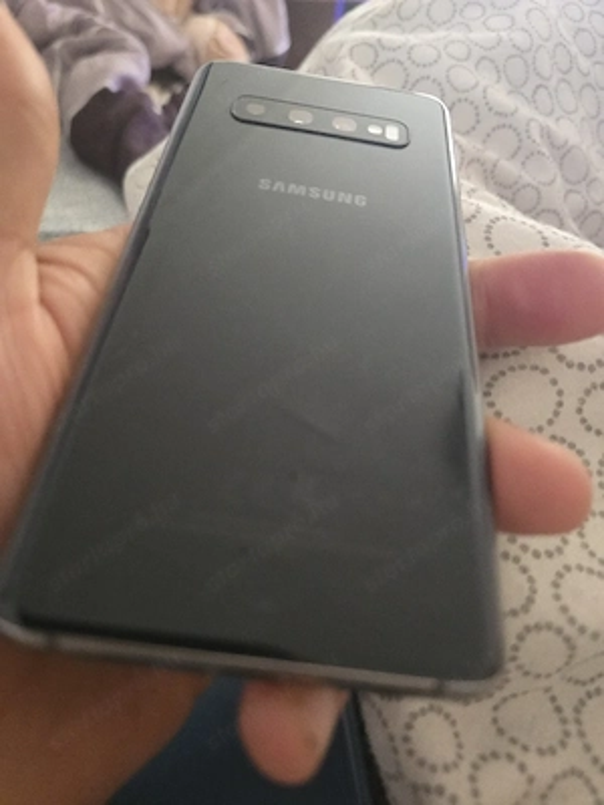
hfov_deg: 58.9
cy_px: 402
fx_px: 535
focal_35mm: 23
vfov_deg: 73.9
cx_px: 302
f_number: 1.7
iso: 1250
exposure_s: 1/24
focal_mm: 6.3
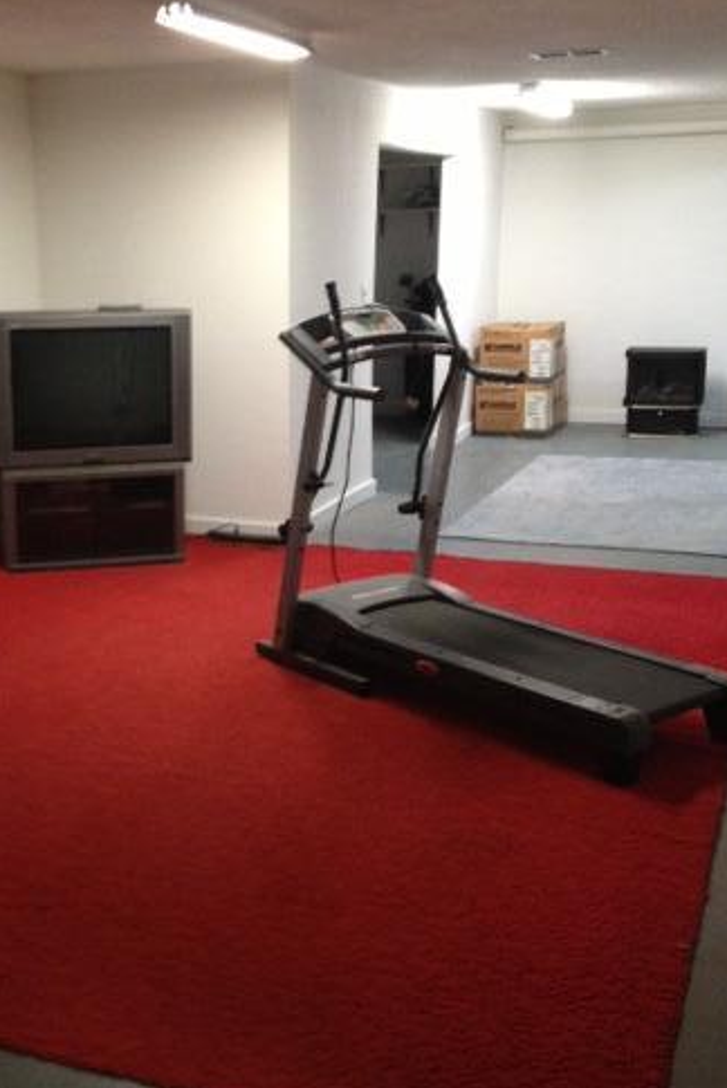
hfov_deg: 27.8
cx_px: 209
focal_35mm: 48
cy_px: 529
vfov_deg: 41.1
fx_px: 1452
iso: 320
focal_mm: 4.28
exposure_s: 1/20
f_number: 2.4
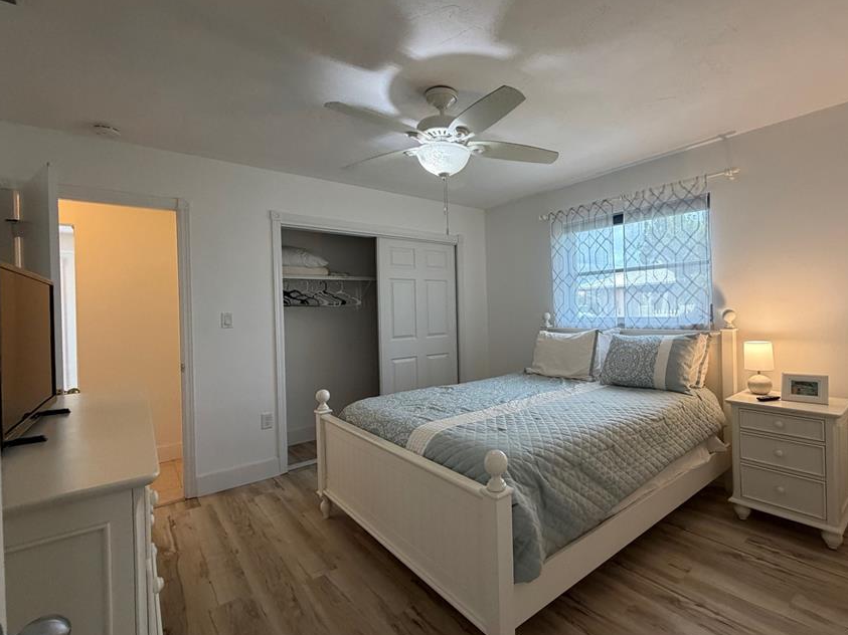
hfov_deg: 90.3
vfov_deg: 74.7
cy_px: 311
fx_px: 416
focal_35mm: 17
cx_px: 491
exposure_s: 1/120
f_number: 2.2
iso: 320
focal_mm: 2.22
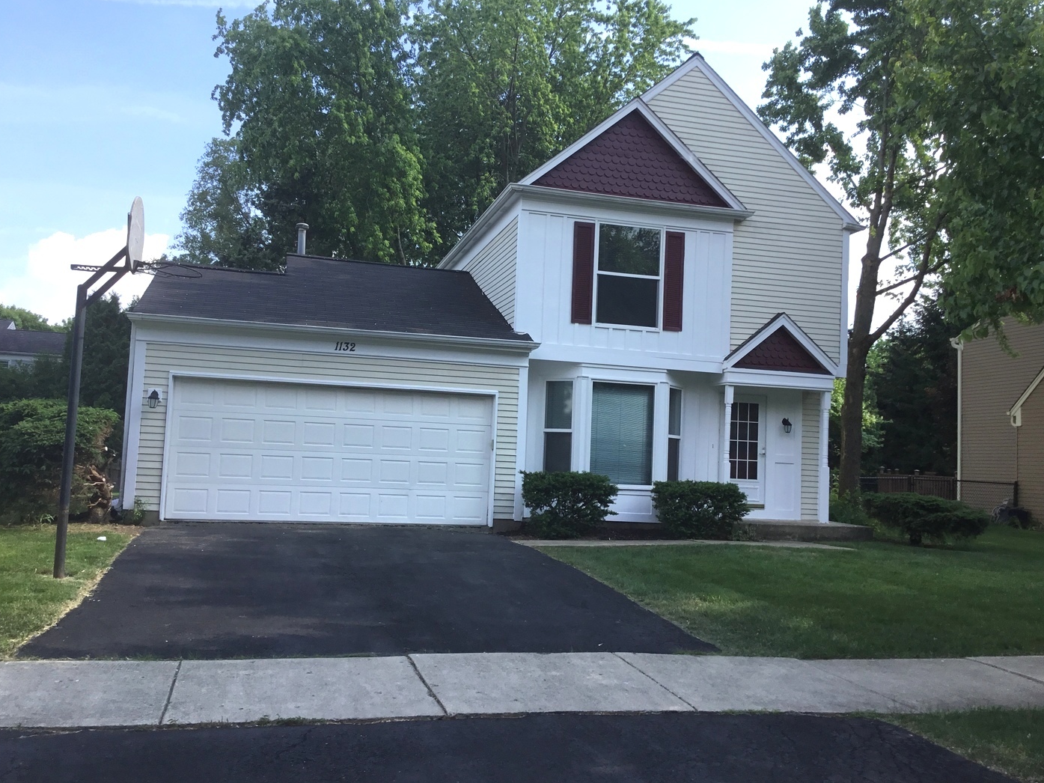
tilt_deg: +5.6
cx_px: 516
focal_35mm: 32
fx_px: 965
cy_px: 390
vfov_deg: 44.2
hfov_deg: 56.8
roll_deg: -2.5
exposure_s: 1/550
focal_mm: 3.3
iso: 25
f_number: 2.4
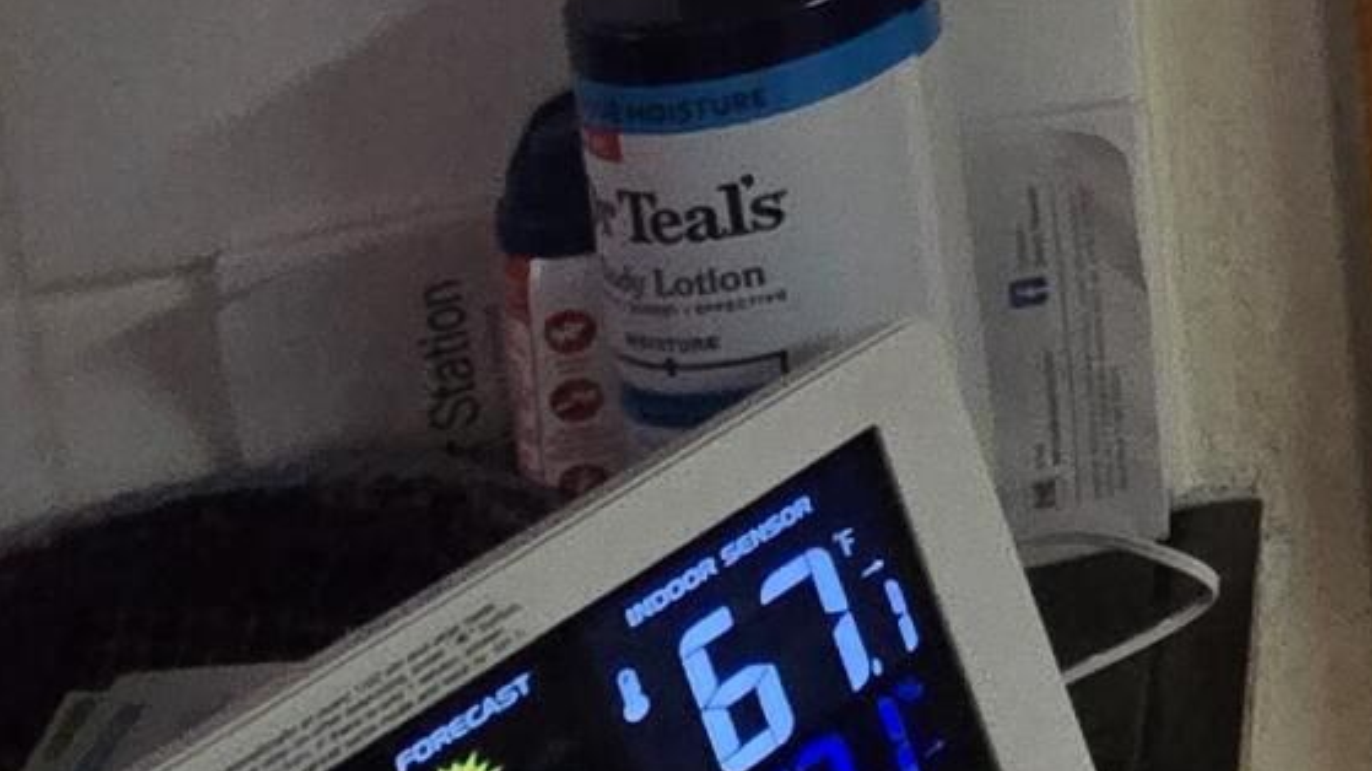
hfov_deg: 18.0
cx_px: 2813
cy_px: -913
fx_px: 2764
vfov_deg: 13.1
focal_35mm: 76
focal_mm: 2.2
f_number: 2.2
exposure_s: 1/60
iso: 200
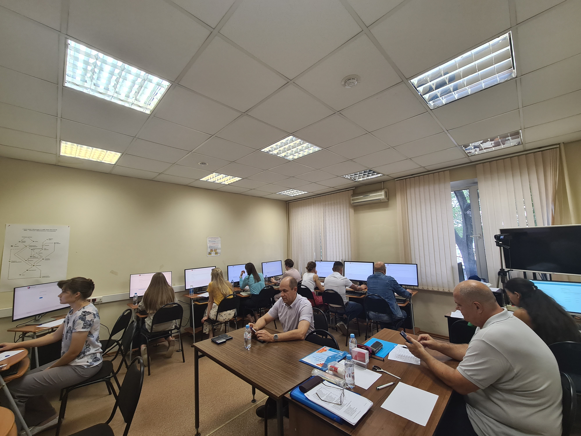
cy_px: 218
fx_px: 218
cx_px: 290
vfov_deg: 89.9
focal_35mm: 13
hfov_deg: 106.2
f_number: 2.2
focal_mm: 2.22
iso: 100
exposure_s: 1/50
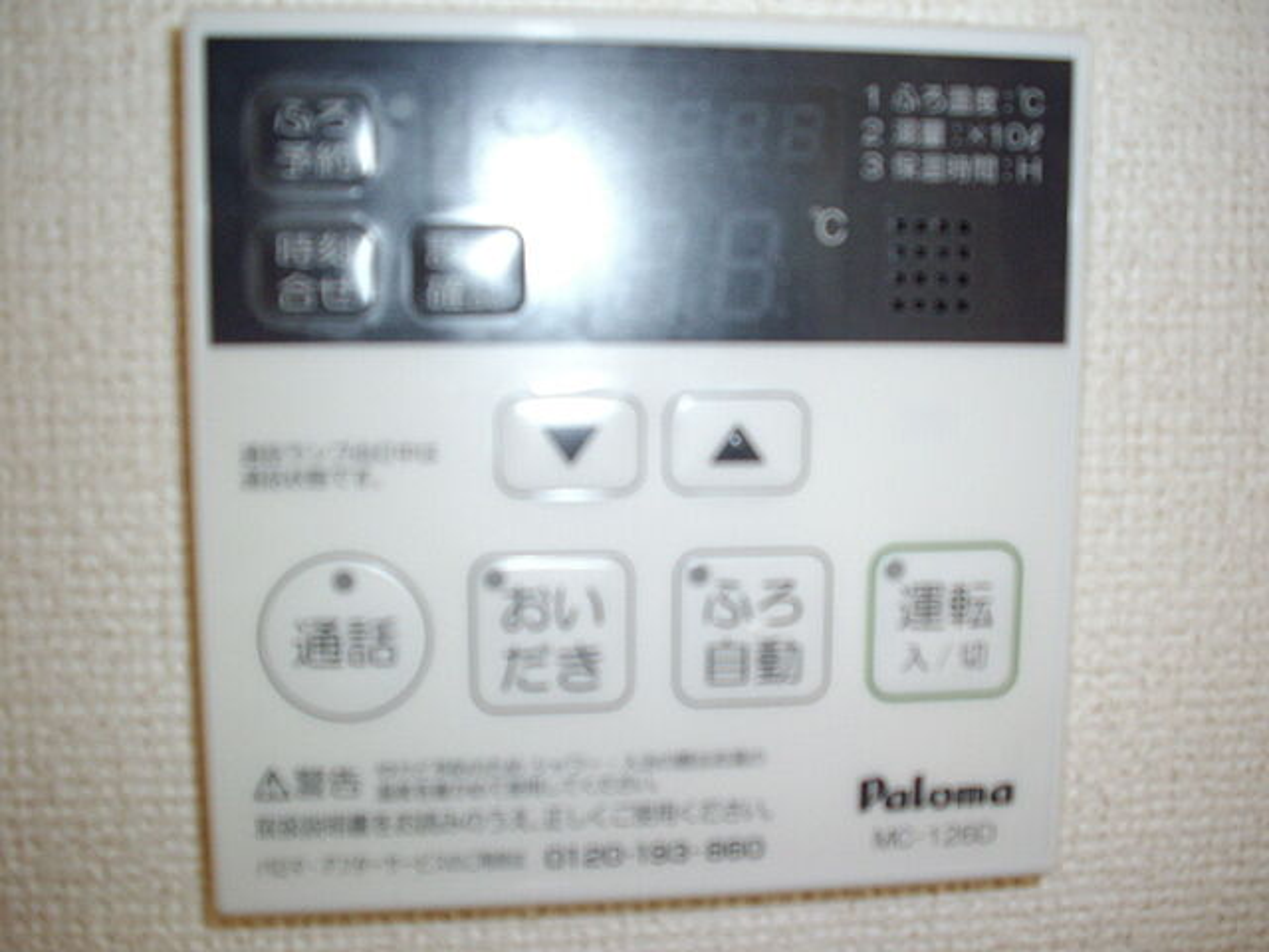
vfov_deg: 38.7
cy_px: 476
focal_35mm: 37
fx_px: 1356
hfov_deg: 50.1
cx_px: 634
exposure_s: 1/50
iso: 160
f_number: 2.8
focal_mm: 6.2
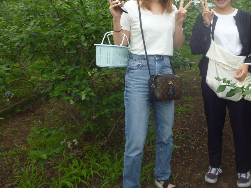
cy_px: 58
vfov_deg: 36.3
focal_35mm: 39
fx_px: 283
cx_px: 173
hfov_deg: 46.9
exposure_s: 1/200
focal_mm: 5
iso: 100
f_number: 3.1
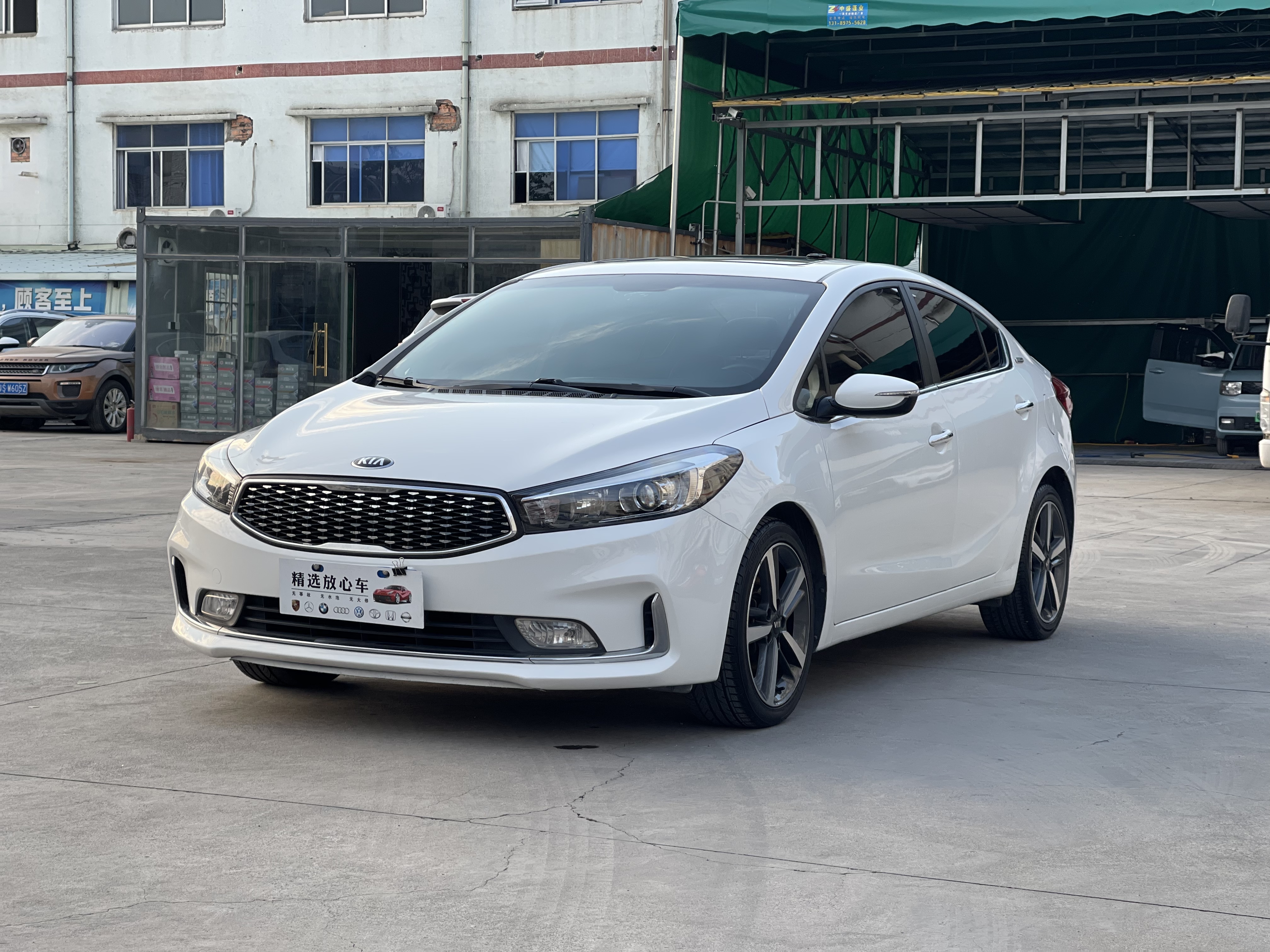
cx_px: 635
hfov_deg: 30.3
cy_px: 476
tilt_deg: -3.1
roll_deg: -1.1
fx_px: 2348
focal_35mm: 64
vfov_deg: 22.9
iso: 25
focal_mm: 7.5
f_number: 2.2
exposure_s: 1/276
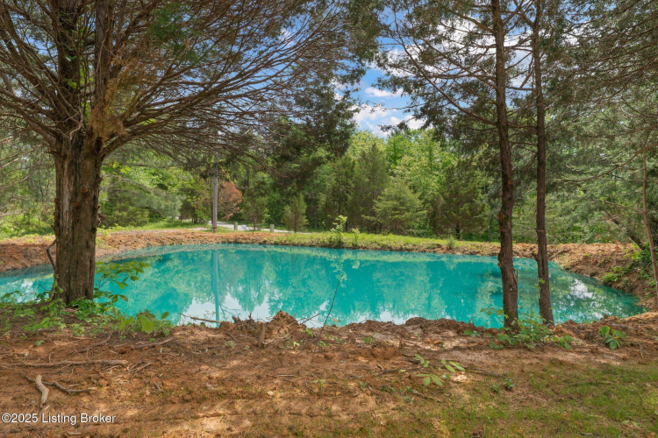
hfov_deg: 78.6
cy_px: 219
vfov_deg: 57.2
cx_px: 329
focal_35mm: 22
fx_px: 402
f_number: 7.1
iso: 100
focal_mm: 15
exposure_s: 1/125
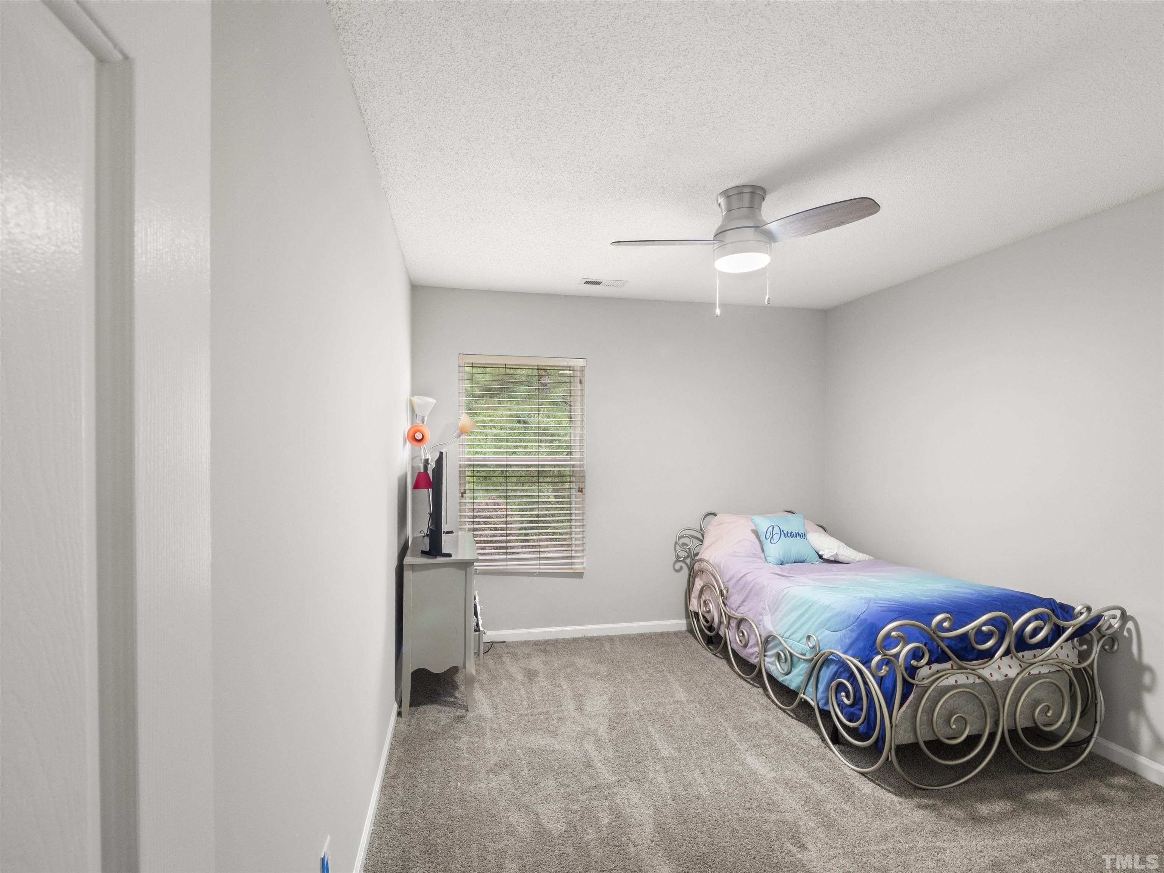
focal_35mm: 16
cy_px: 436
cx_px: 582
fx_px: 538
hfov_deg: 94.5
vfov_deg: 78.1
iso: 400
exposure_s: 2.5
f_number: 8
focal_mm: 8
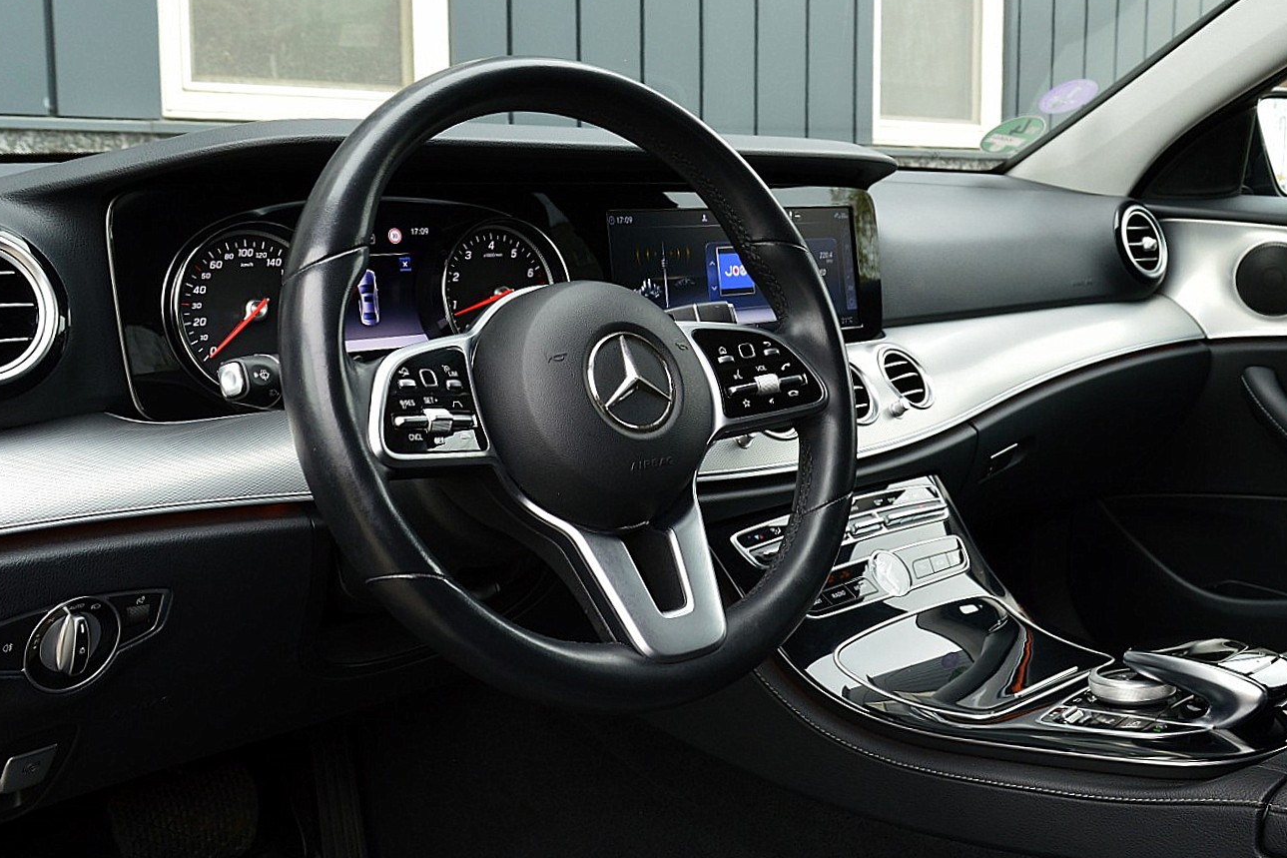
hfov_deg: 55.7
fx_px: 1215
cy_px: 367
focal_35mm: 34
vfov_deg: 38.8
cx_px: 706
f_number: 8
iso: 450
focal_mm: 18
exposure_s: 1/60
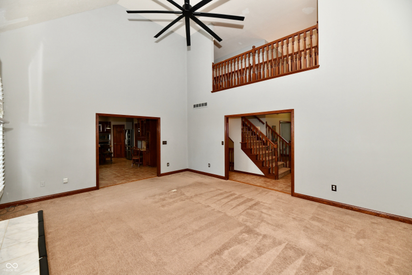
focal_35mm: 14
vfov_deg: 81.2
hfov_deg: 104.3
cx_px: 206
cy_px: 138
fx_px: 160
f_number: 6.3
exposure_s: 1/60
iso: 640
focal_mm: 14
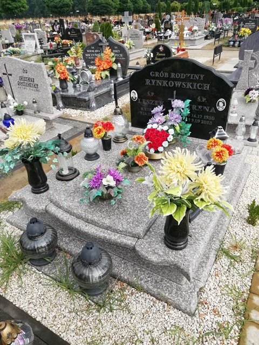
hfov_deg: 53.1
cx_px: 130
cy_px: 172
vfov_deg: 67.3
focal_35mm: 26
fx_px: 259
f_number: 2.2
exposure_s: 1/510
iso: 50
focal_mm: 3.21
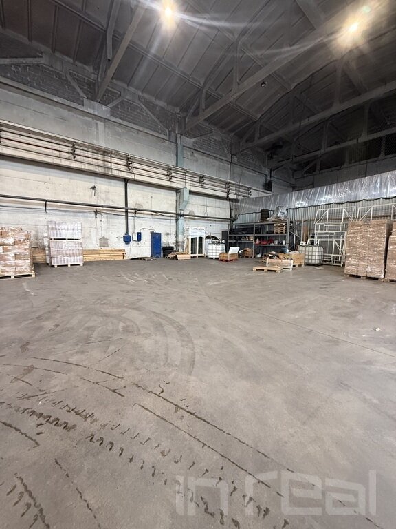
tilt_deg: -4.6
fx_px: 214
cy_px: 264
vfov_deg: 102.1
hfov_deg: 85.7
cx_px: 198
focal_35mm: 14
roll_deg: -1.0
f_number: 2.2
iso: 320
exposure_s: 1/71
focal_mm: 2.22
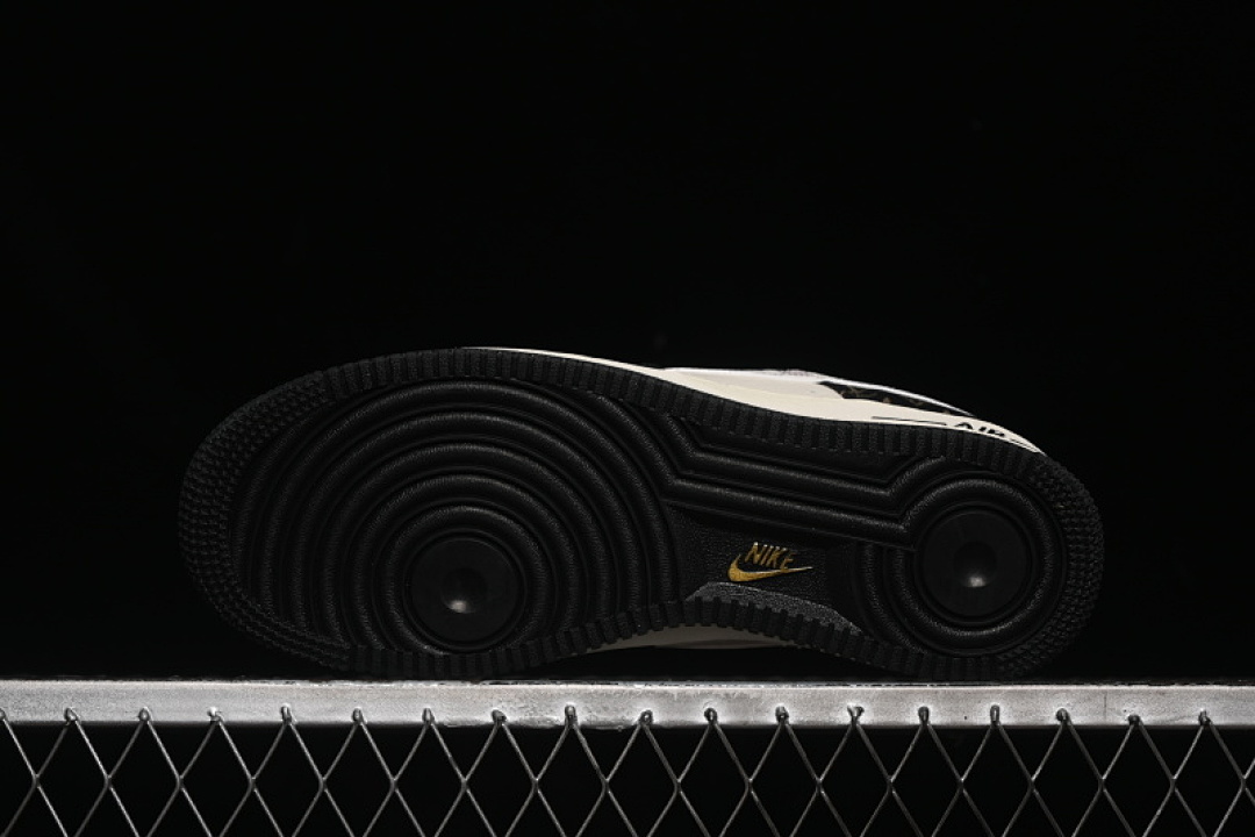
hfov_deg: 27.0
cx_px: 628
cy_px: 418
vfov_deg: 18.2
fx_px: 2614
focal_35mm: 75
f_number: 6.3
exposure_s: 1/60
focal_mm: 50
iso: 160
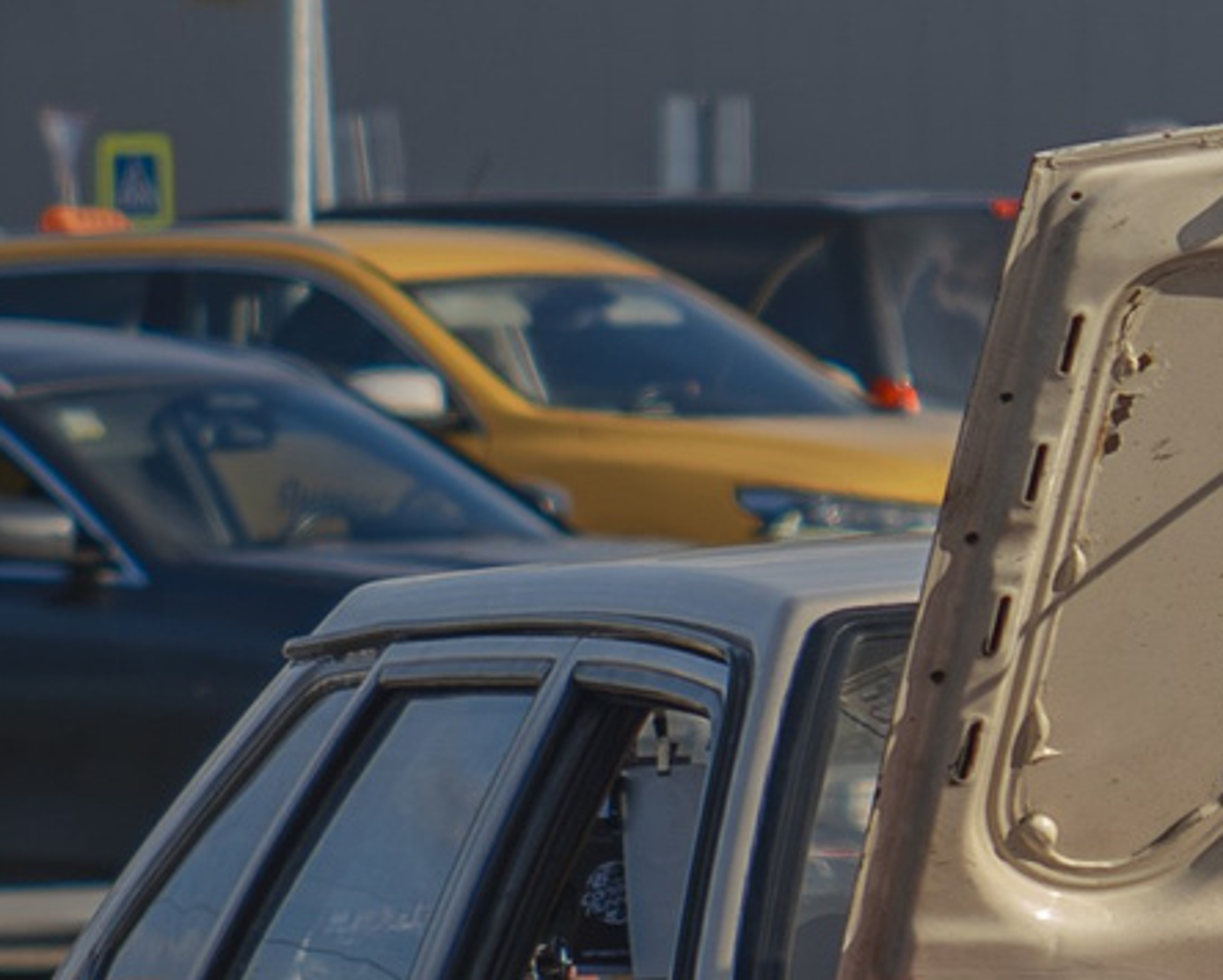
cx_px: 1644
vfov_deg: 2.9
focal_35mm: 528
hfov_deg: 3.7
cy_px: 1178
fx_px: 19128
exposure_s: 1/1000
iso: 100
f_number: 2.8
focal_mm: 45.8
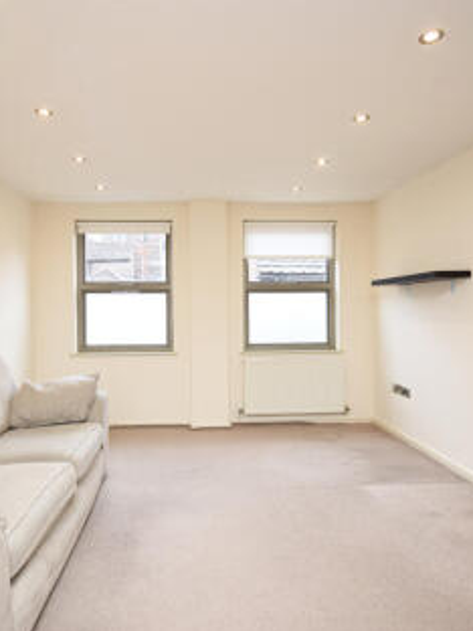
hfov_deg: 60.8
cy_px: 317
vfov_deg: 76.4
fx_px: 401
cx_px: 204
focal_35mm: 22
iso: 400
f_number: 5.6
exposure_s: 1/125
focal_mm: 10
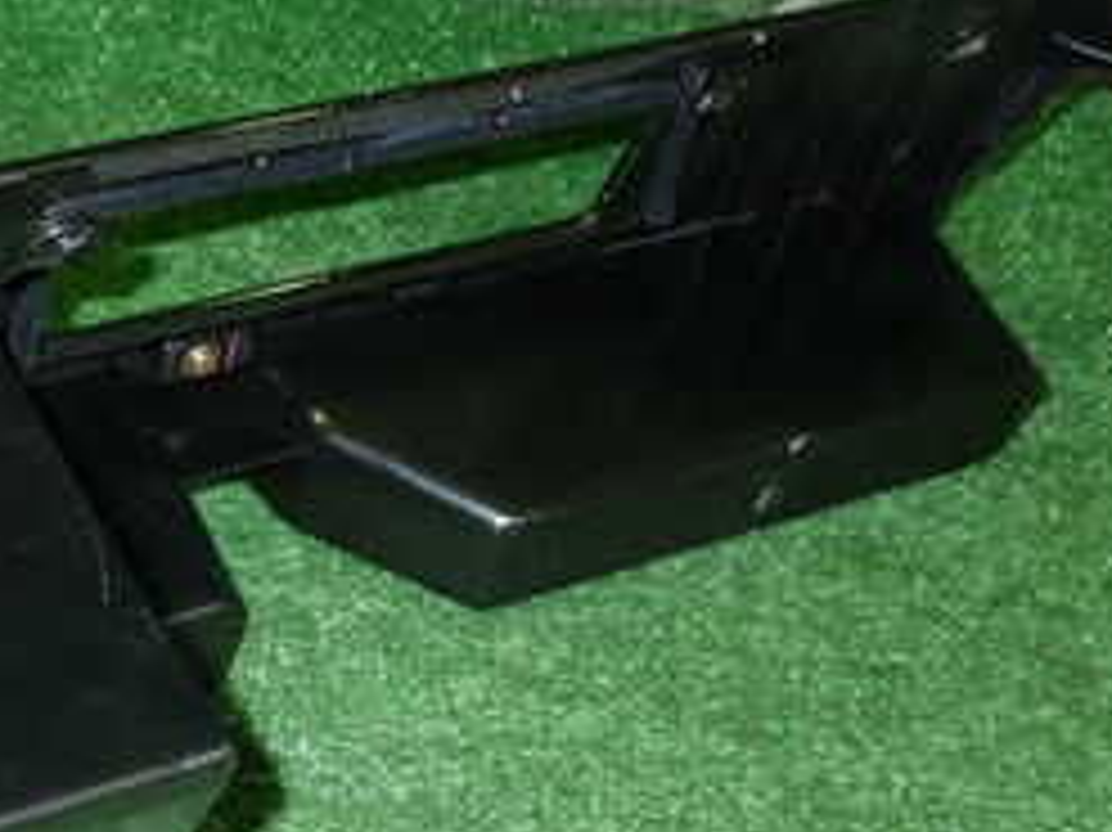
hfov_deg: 25.7
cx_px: 81
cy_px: 540
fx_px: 2344
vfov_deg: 20.1
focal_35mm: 73
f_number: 2.3
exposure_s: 1/30
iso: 200
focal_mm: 5.4
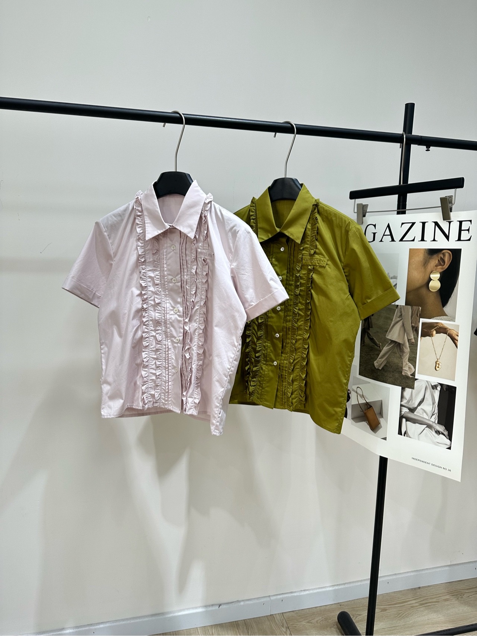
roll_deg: -1.1
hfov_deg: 56.8
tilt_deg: -7.6
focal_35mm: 24
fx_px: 441
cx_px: 238
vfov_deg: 71.6
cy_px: 318
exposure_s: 1/121
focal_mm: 6.86
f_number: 1.78
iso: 80
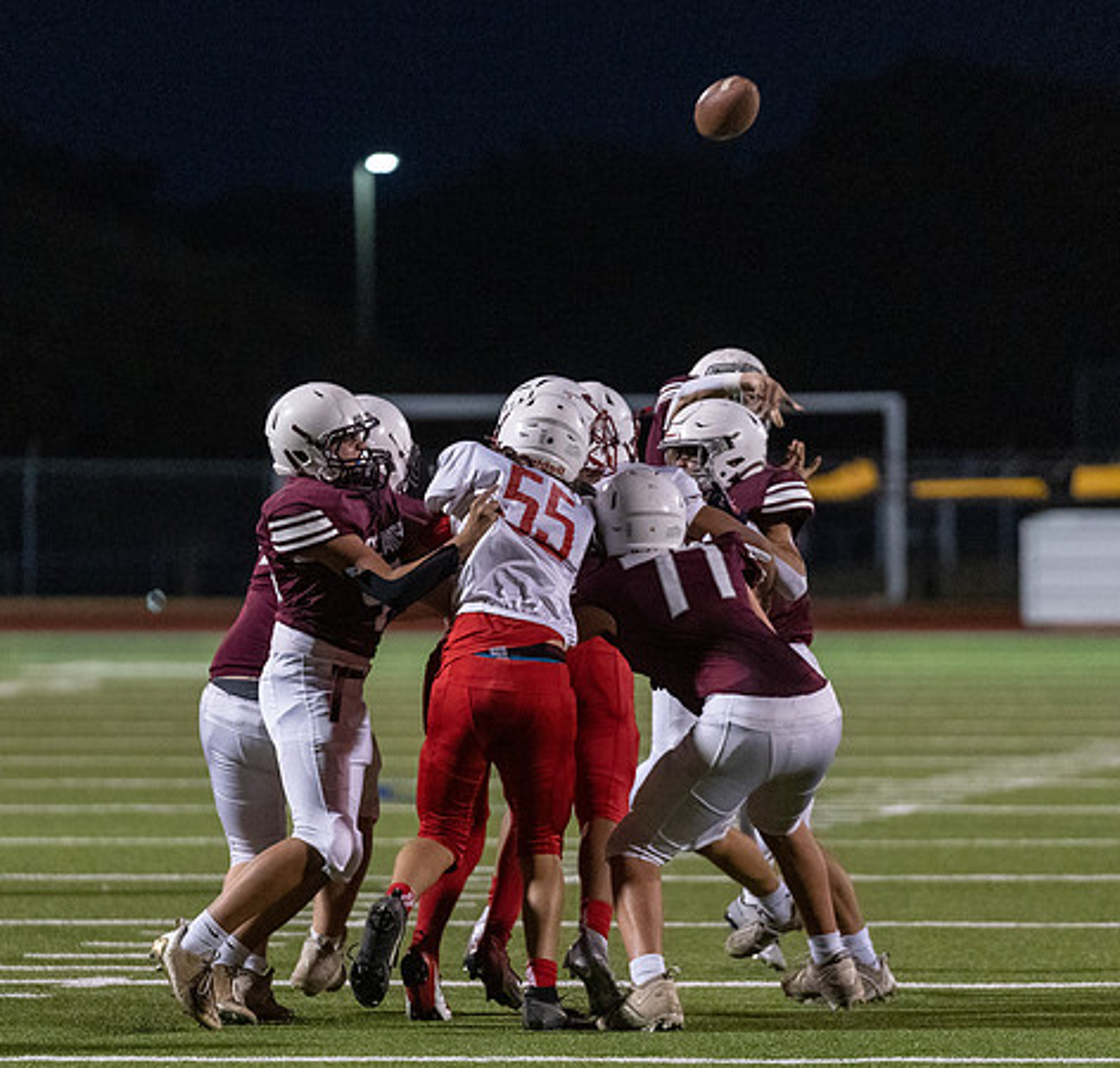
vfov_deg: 5.0
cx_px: 443
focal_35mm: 341
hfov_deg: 5.3
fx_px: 12182
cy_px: 656
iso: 6400
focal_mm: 200
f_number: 2.8
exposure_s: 1/1000
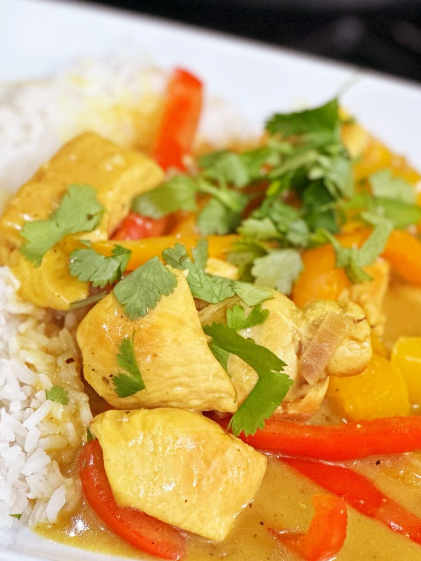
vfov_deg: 12.0
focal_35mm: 164
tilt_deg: -31.4
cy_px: 46
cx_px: 146
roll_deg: -0.8
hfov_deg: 9.0
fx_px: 2660
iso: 200
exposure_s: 1/121
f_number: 2.8
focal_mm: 9
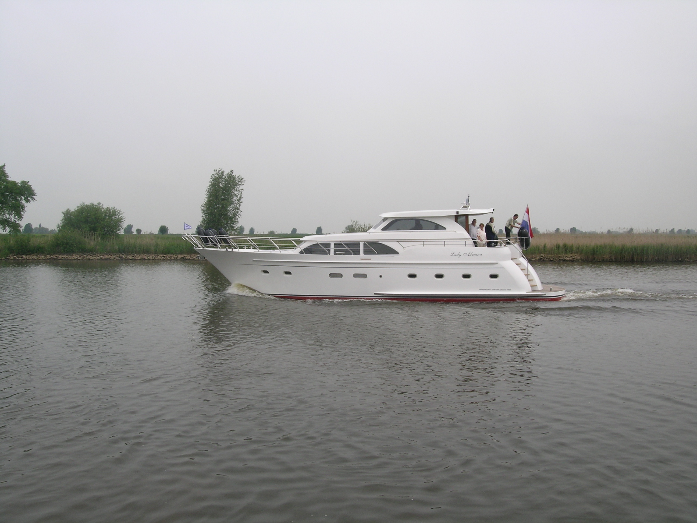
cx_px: 348
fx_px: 705
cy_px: 262
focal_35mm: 35
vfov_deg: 40.7
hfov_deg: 52.6
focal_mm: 7.2
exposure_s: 1/255
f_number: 7.6
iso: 50
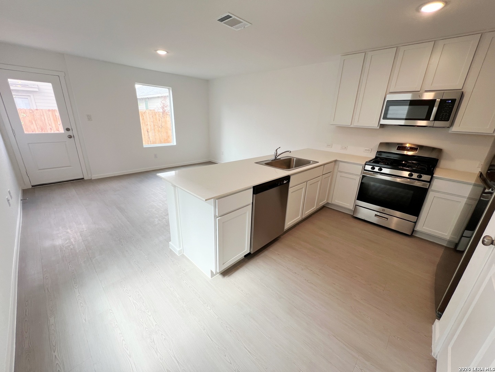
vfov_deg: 89.9
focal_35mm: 13
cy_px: 186
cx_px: 248
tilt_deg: -20.3
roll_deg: -2.9
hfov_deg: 106.2
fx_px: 186
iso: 50
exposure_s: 1/120
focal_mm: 1.57
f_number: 1.8
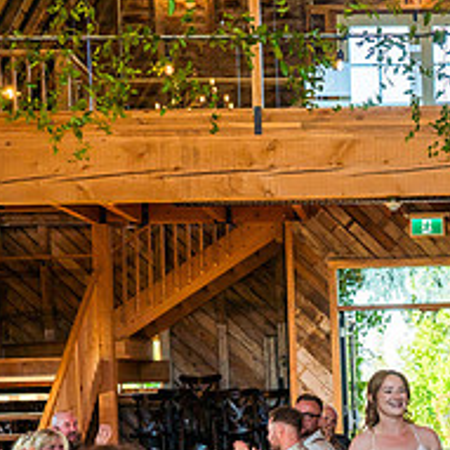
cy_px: 423
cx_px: 537
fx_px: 1427
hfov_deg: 17.1
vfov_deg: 17.6
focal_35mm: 97
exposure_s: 1/320
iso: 400
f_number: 4
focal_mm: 35
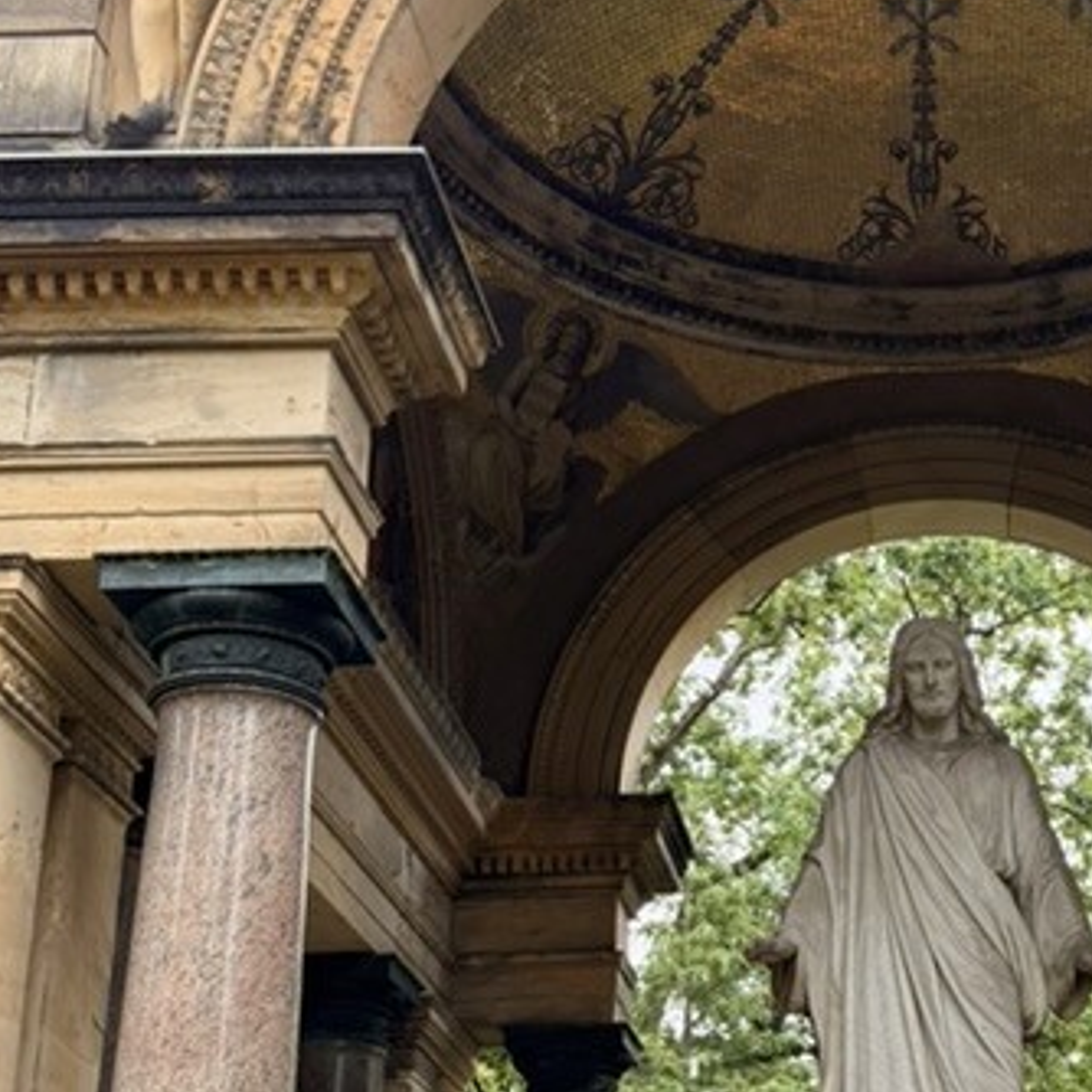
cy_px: 732
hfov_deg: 25.7
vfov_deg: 26.3
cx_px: 958
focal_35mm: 65
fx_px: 2320
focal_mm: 6.76
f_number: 1.78
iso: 100
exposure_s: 1/481
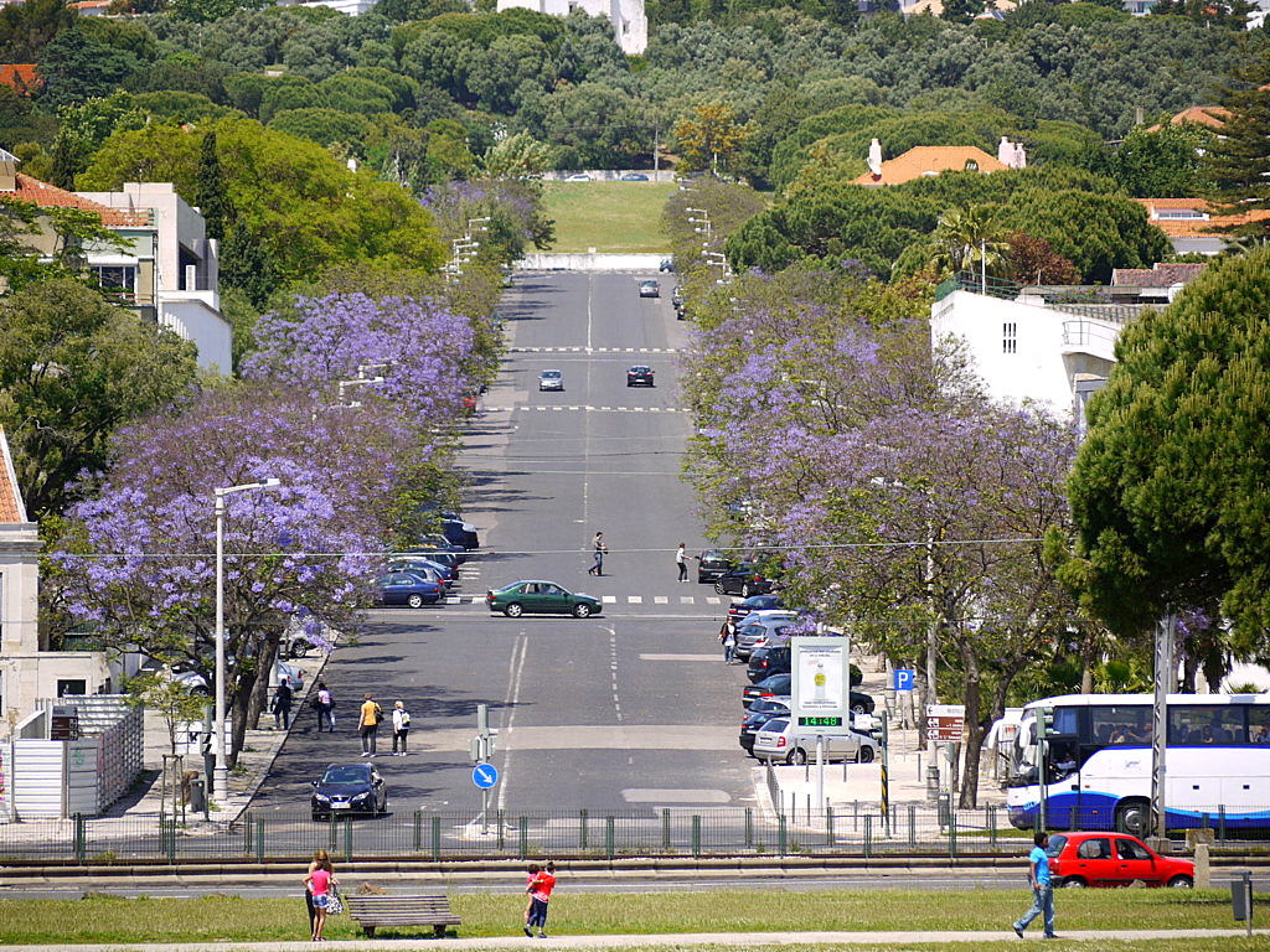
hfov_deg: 7.7
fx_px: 9392
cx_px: 635
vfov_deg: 5.8
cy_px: 476
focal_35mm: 256
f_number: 5.6
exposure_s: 1/500
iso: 100
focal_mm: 128
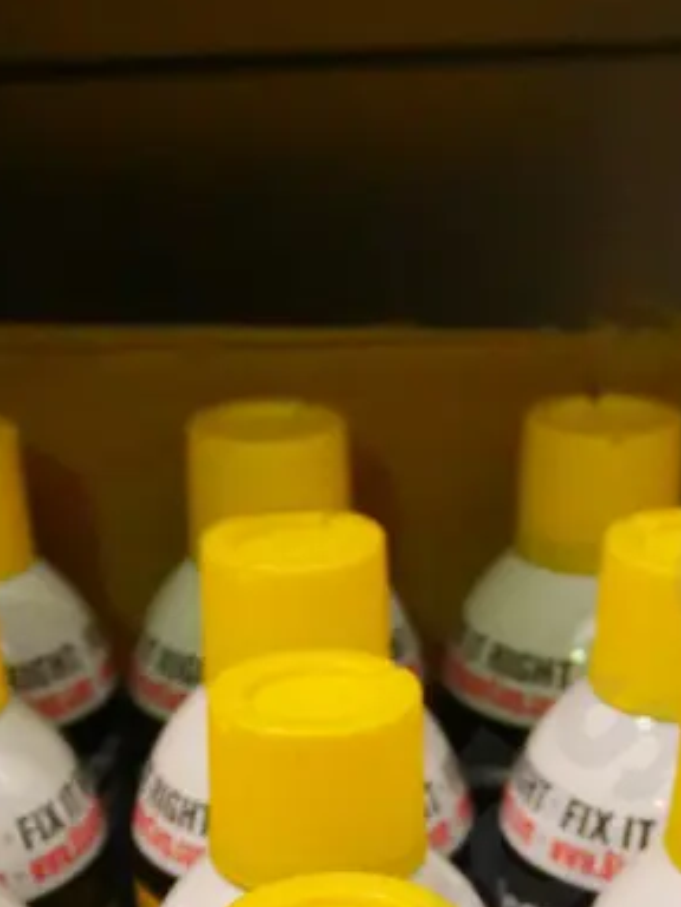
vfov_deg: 22.3
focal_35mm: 80
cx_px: 330
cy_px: 1120
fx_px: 2098
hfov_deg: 18.4
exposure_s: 1/250
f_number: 3.7
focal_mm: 15
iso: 3200
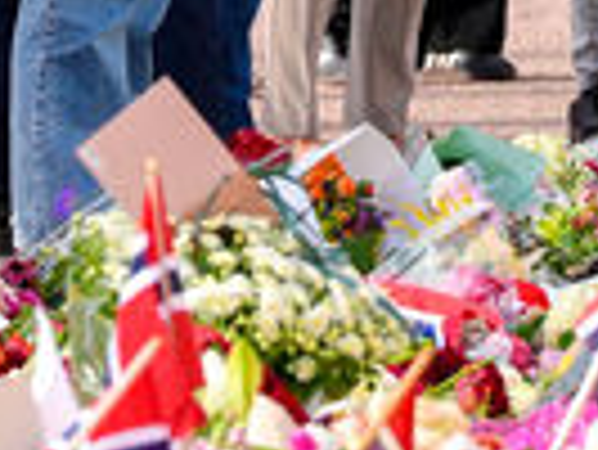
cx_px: -144
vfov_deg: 1.5
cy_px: 61
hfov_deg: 1.9
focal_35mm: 1023
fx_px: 17689
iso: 250
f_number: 5.6
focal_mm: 152
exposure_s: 1/640
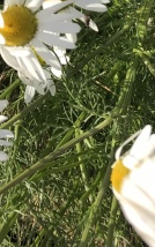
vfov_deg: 24.2
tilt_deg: -40.6
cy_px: -62
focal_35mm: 76
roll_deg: -3.9
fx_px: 513
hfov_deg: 16.6
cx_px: 177
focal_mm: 3.99
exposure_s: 1/1623
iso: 20
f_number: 1.8
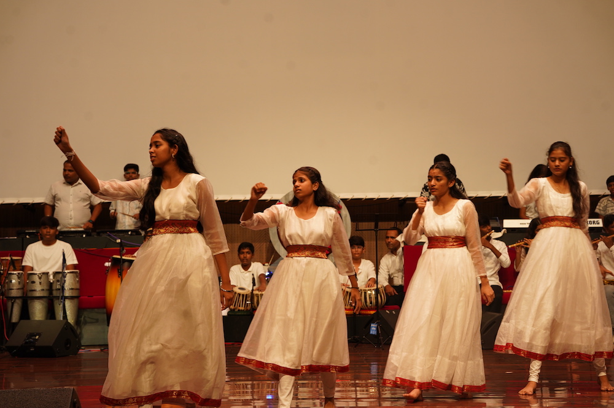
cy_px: 207
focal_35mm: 87
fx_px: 1483
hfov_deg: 23.4
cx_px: 305
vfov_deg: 15.7
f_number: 5.6
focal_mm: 85
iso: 800
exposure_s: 1/60
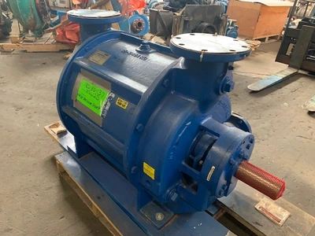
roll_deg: -2.5
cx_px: 158
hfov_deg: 67.3
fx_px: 237
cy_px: 118
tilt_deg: -31.7
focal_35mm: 26
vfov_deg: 53.1
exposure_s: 1/60
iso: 400
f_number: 1.8
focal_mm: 4.25
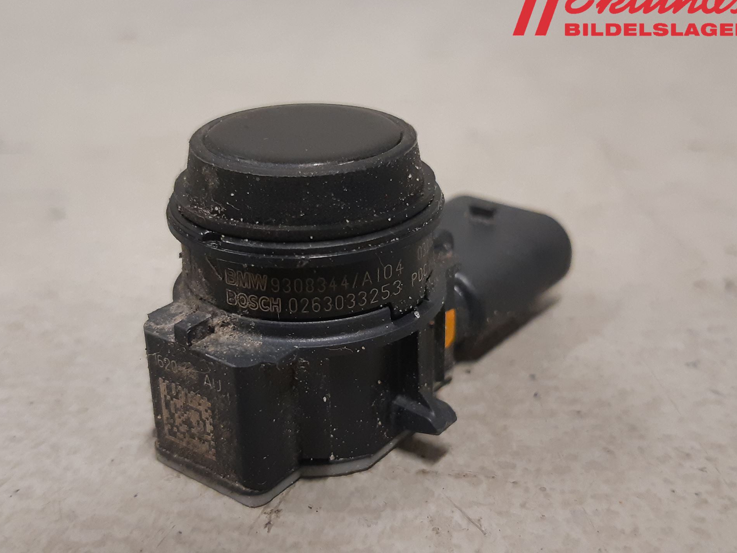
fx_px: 596
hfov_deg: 63.4
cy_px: 268
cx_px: 354
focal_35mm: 28
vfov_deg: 49.7
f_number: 1.7
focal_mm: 3.93
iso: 200
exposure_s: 1/50
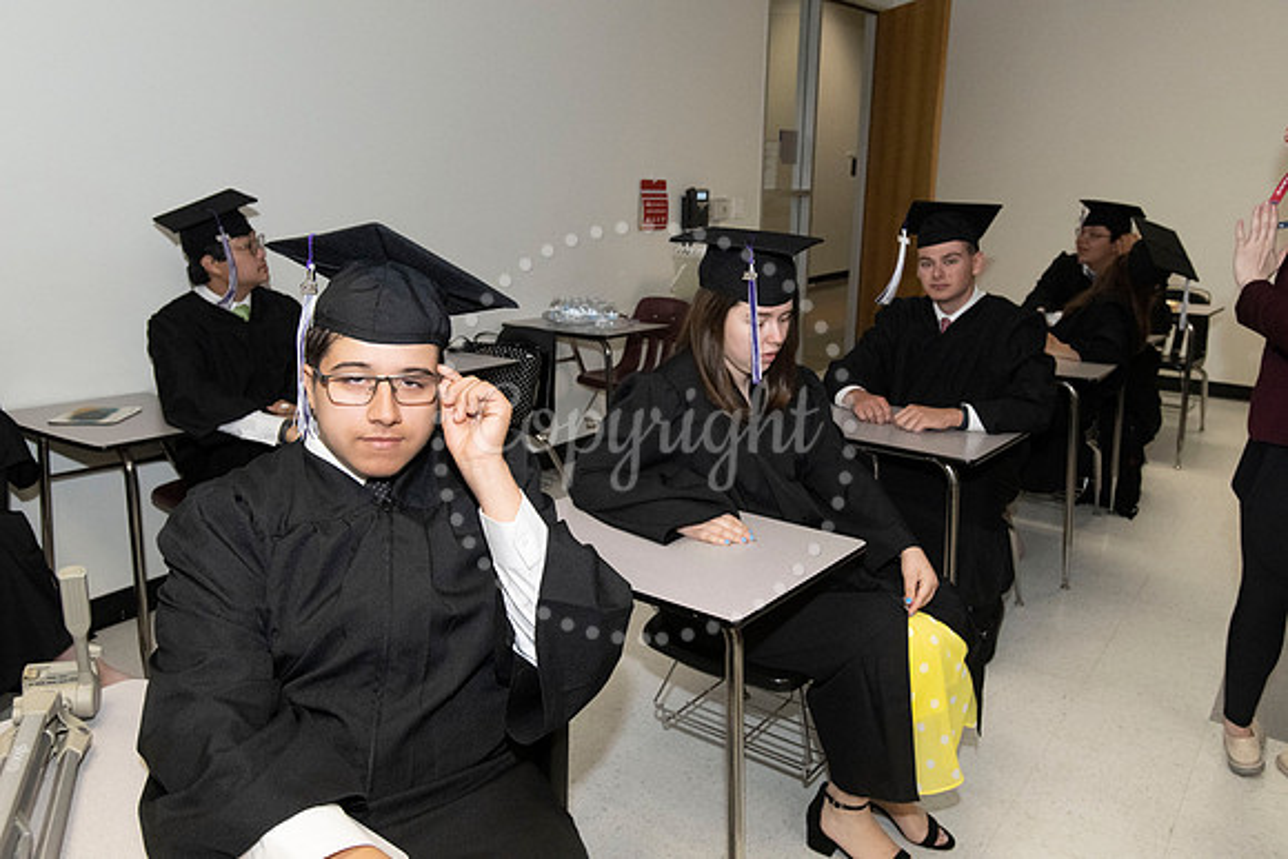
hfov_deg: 69.4
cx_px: 644
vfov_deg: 49.6
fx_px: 930
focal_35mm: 26
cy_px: 430
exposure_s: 1/200
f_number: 8
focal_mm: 26
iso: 6400
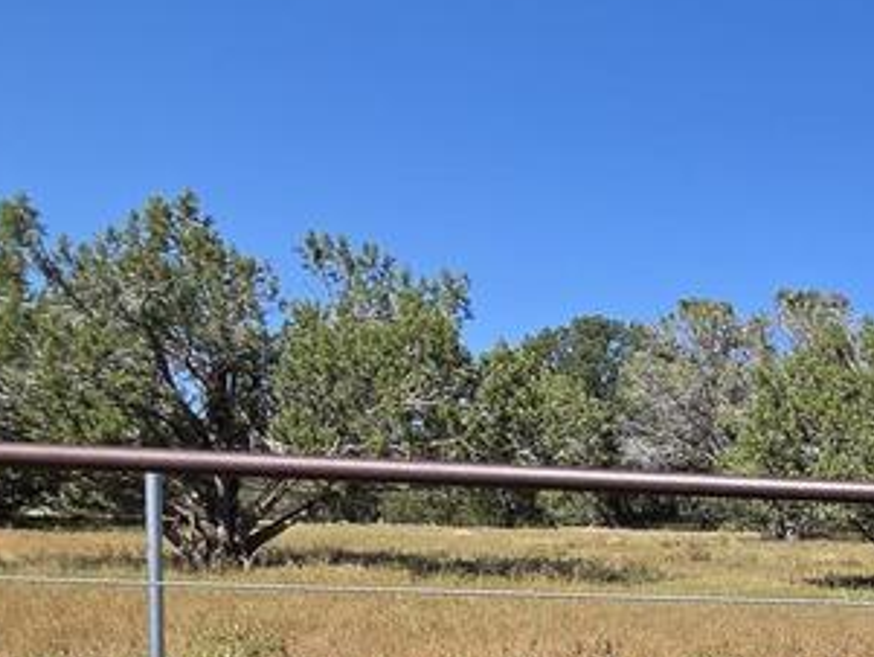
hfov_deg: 23.4
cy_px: 698
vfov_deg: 23.5
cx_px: 1427
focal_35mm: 59
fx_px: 1490
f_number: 1.9
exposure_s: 1/1714
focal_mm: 2.2
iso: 32
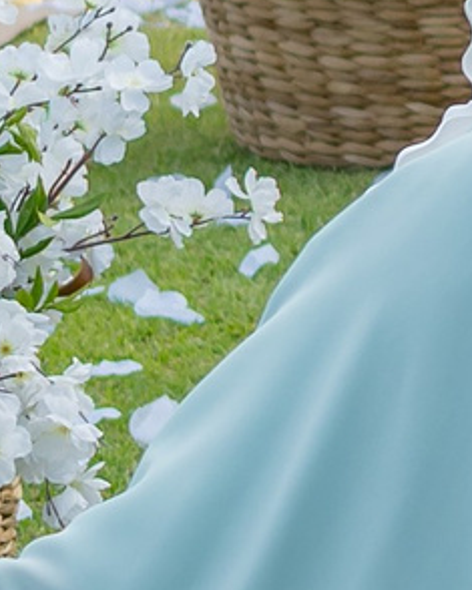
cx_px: 1165
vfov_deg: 4.3
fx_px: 7827
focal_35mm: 448
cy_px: -228
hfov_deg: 3.4
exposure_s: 1/640
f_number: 2.8
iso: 125
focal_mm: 35
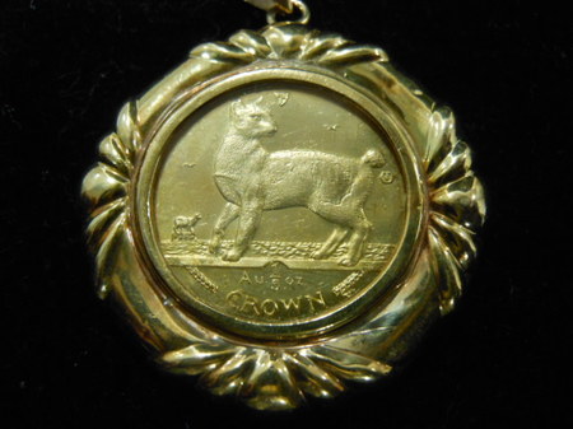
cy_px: 214
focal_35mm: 33
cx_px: 286
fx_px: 546
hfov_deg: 55.4
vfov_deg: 42.9
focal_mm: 5.9
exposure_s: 1/20
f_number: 4
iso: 400
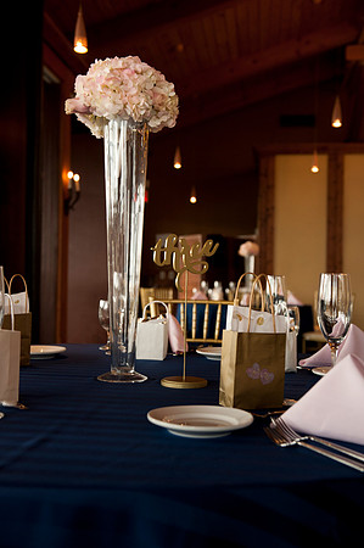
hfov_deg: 30.4
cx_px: 182
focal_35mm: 44
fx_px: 669
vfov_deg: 44.5
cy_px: 274
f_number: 4
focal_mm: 44
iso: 1000
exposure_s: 1/160
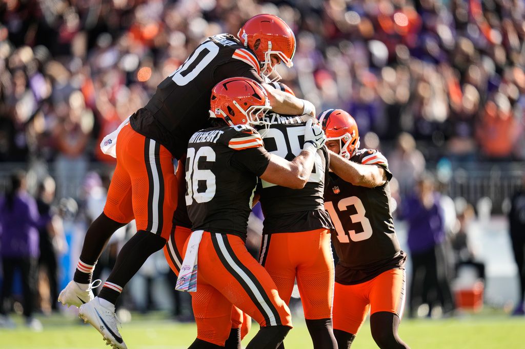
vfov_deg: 3.4
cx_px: 262
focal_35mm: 400
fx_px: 5831
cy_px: 174
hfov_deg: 5.2
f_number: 2.8
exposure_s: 1/3200
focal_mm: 400
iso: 640
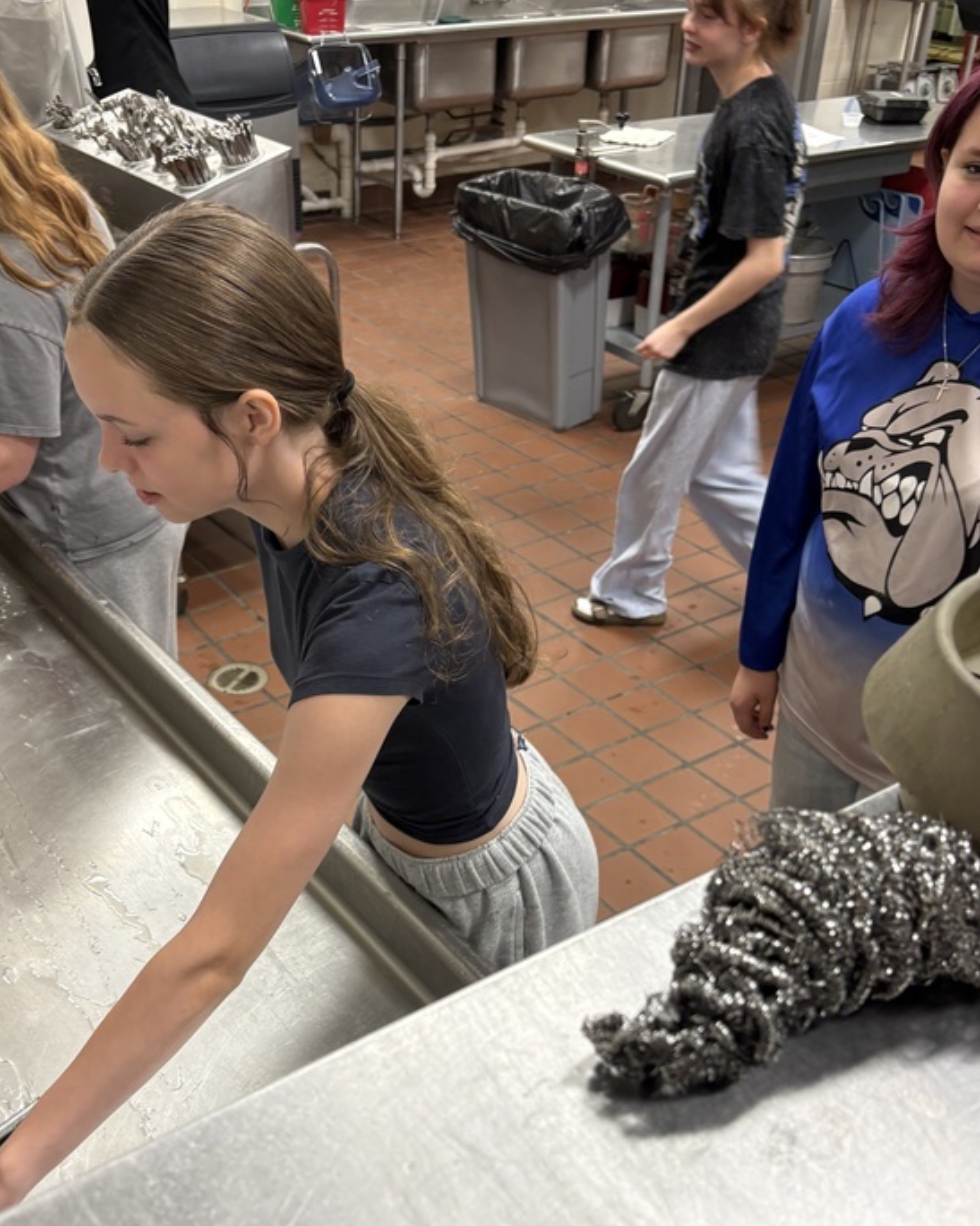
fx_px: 1378
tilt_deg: -35.0
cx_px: 453
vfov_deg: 47.3
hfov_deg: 39.1
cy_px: 792
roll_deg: -1.8
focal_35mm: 38
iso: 80
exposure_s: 1/60
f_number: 1.6
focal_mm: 5.96
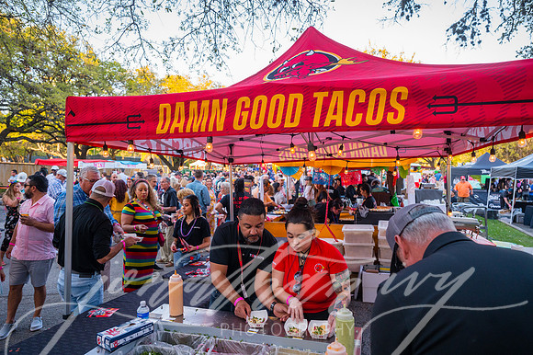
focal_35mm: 24
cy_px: 178
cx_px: 266
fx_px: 355
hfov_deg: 73.8
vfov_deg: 53.1
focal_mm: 24
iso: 1250
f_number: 4
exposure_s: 1/500
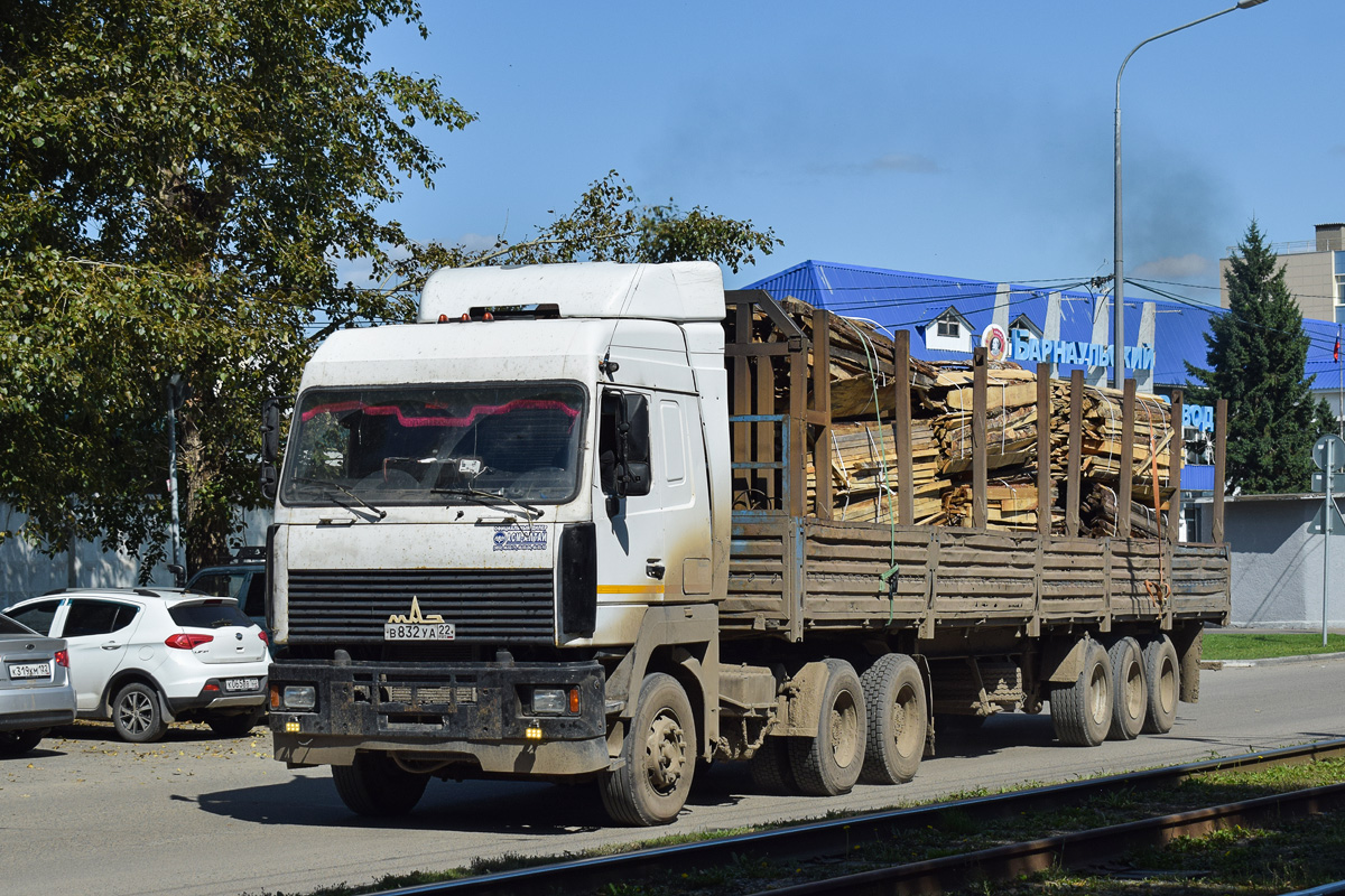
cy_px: 448
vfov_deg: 19.7
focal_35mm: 69
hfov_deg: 29.2
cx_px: 672
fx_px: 2578
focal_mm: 46
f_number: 7.1
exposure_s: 1/1250
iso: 200
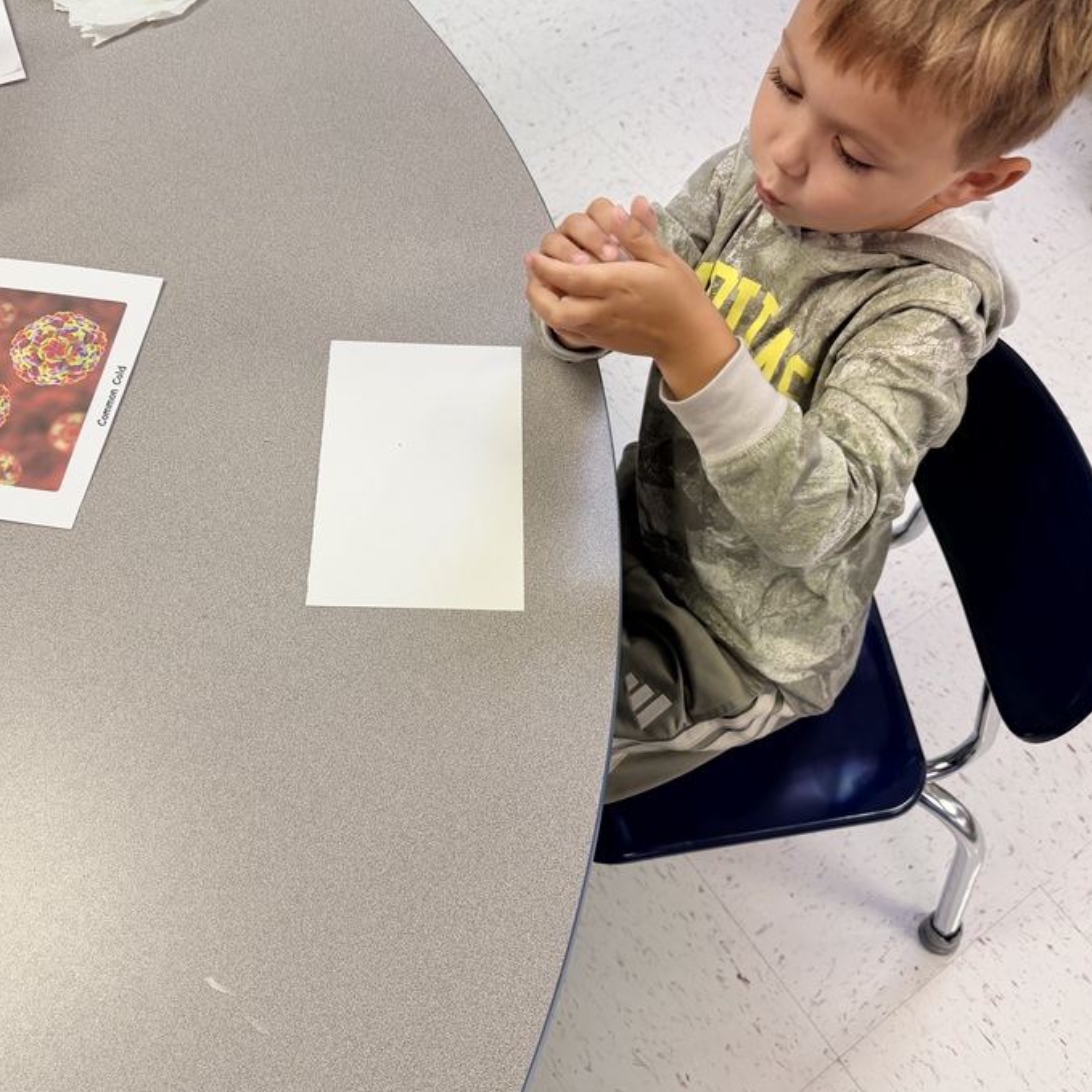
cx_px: 491
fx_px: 1142
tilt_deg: -58.9
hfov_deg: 51.0
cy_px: 491
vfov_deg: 51.0
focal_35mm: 32
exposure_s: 1/120
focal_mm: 6.76
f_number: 1.78
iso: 160
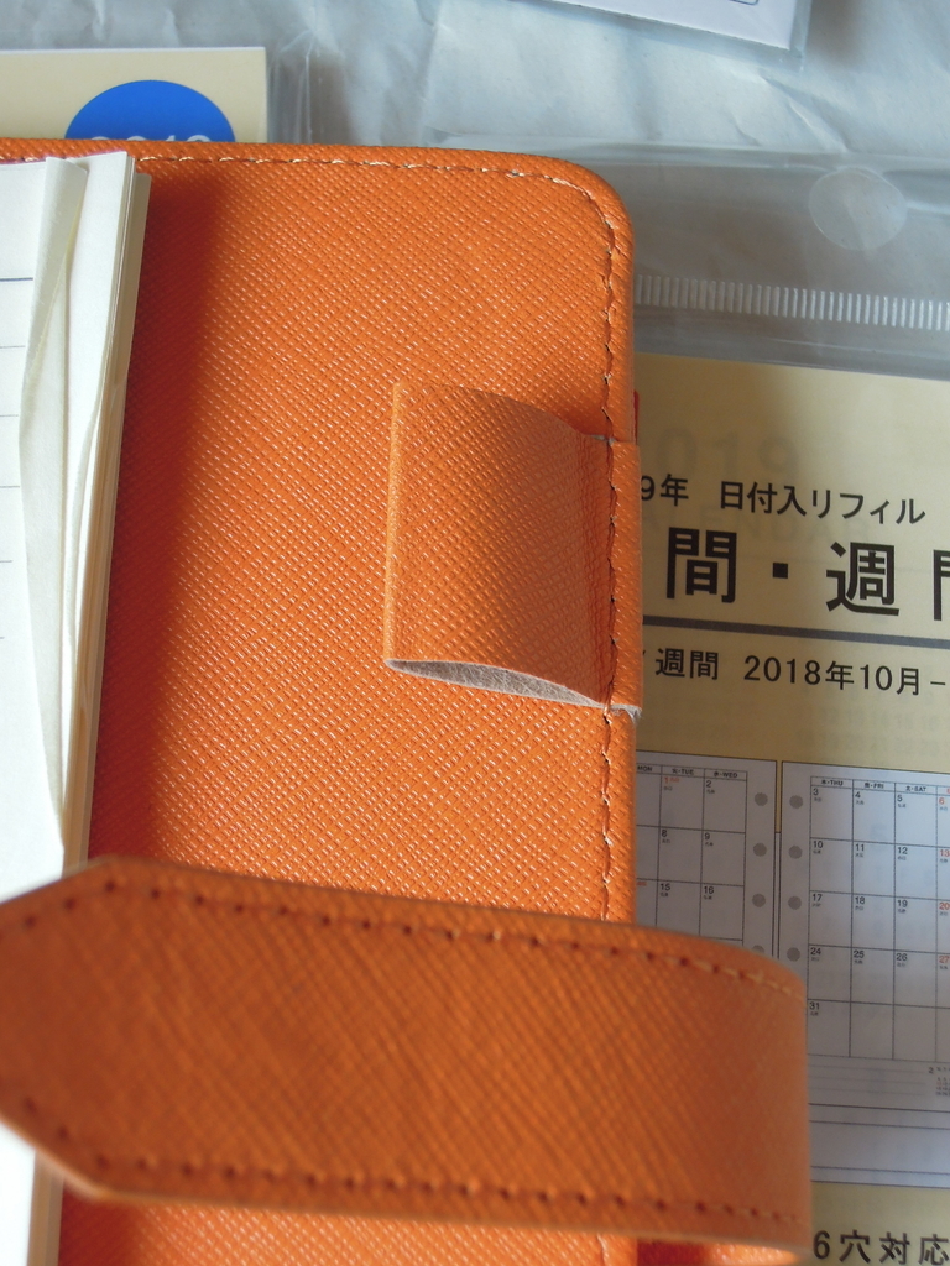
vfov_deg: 31.2
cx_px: 475
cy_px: 633
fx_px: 2269
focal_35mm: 62
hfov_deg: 23.7
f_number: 4.2
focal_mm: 11.1
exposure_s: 1/100
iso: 200
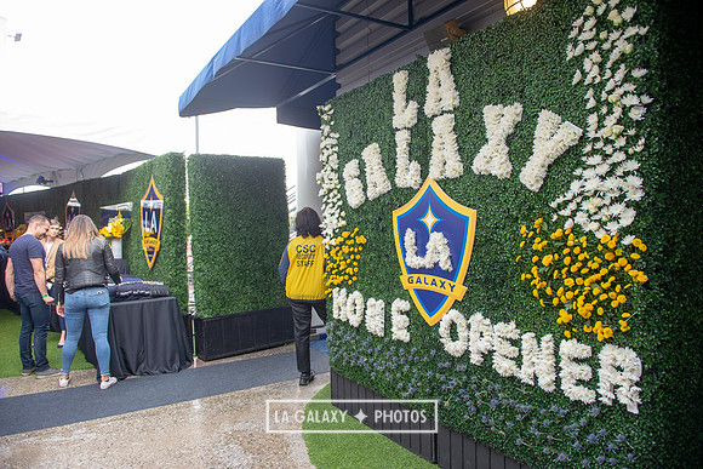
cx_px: 352
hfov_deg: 73.7
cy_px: 234
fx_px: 469
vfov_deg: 53.2
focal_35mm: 24
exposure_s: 1/250
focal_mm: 24
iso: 500
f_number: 3.5
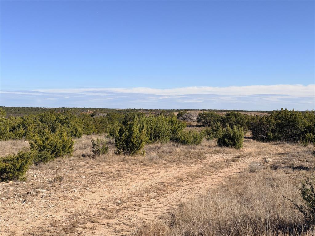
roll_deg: -1.2
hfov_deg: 39.7
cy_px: 118
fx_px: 437
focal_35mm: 48
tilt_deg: +0.9
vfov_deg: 30.3
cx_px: 158
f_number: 1.78
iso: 80
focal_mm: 6.76
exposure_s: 1/7874
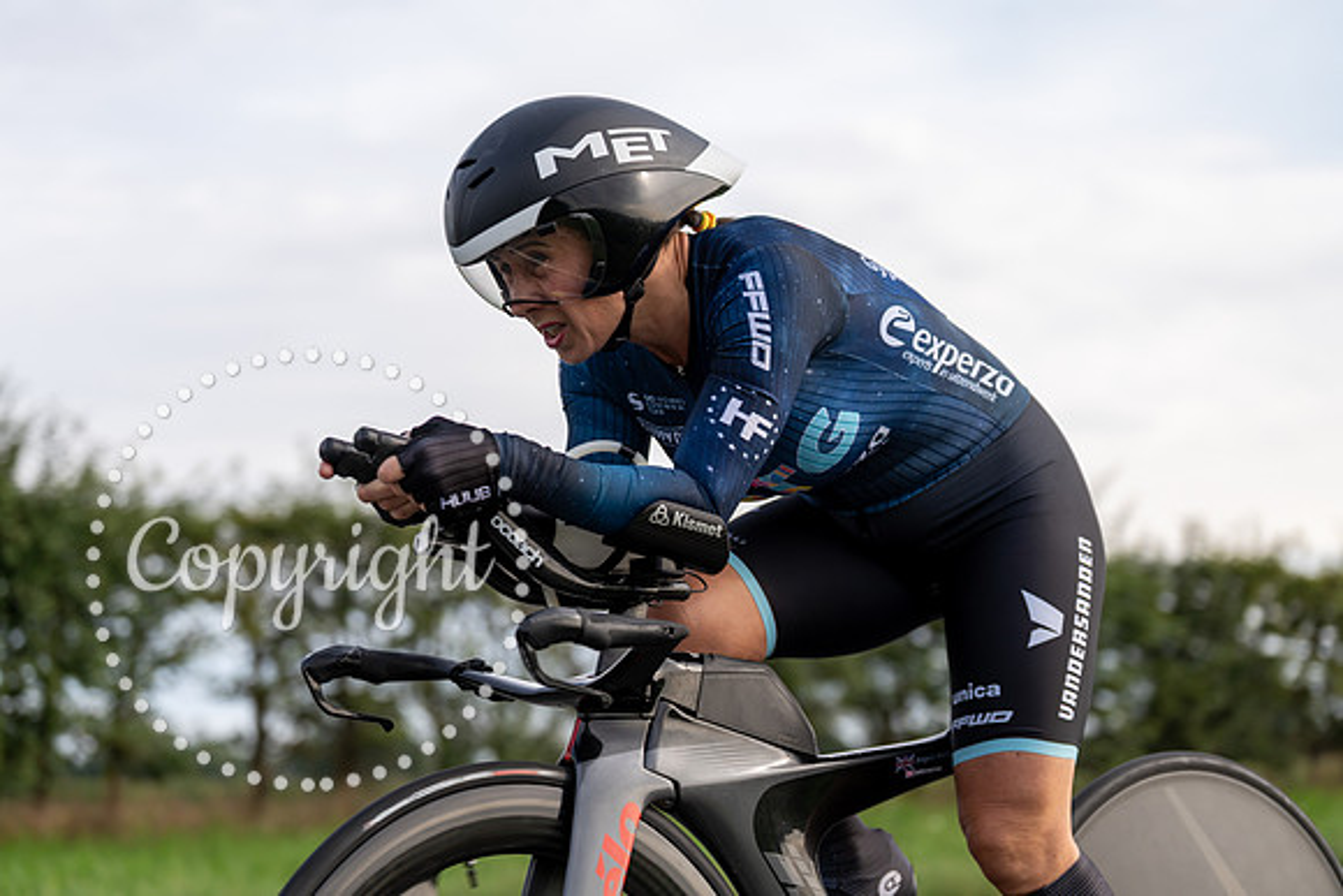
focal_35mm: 78
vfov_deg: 17.5
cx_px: 672
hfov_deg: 26.0
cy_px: 448
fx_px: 2910
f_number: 3.2
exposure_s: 1/1000
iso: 100
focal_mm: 78
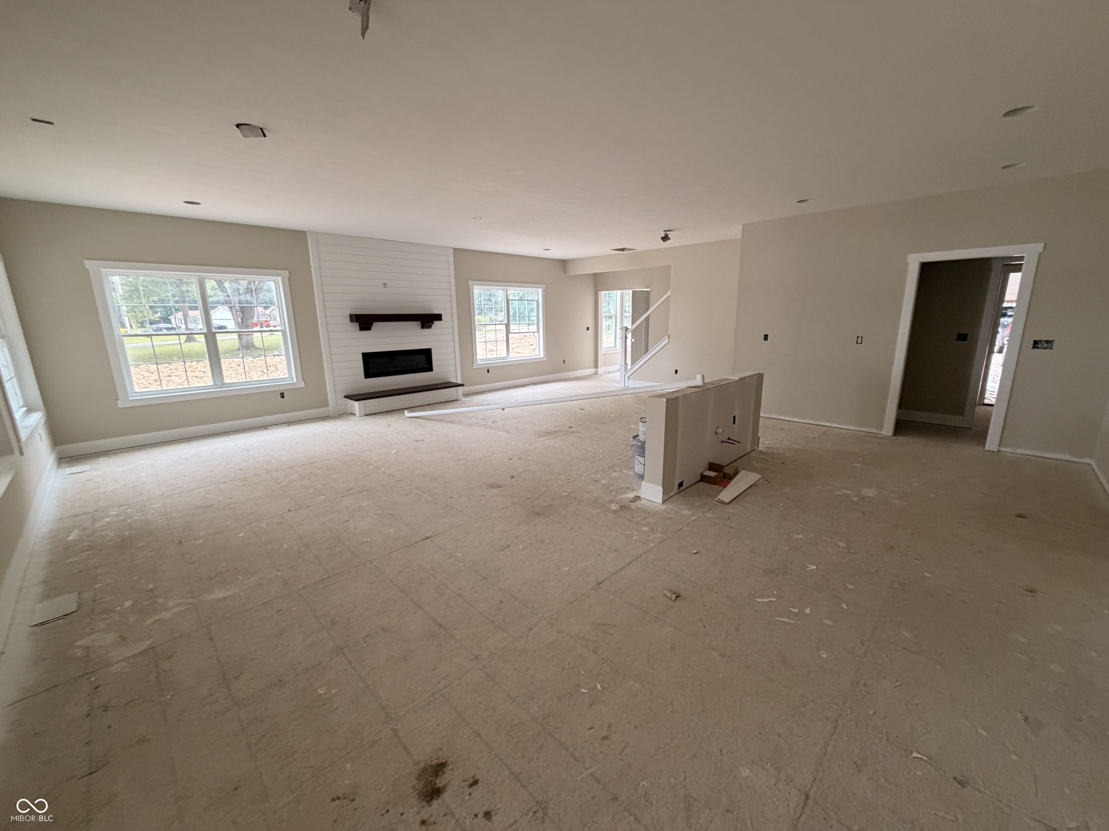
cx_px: 554
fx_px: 449
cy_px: 416
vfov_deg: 85.7
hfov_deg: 102.1
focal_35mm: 14
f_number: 2.2
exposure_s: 1/70
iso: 320
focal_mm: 2.22
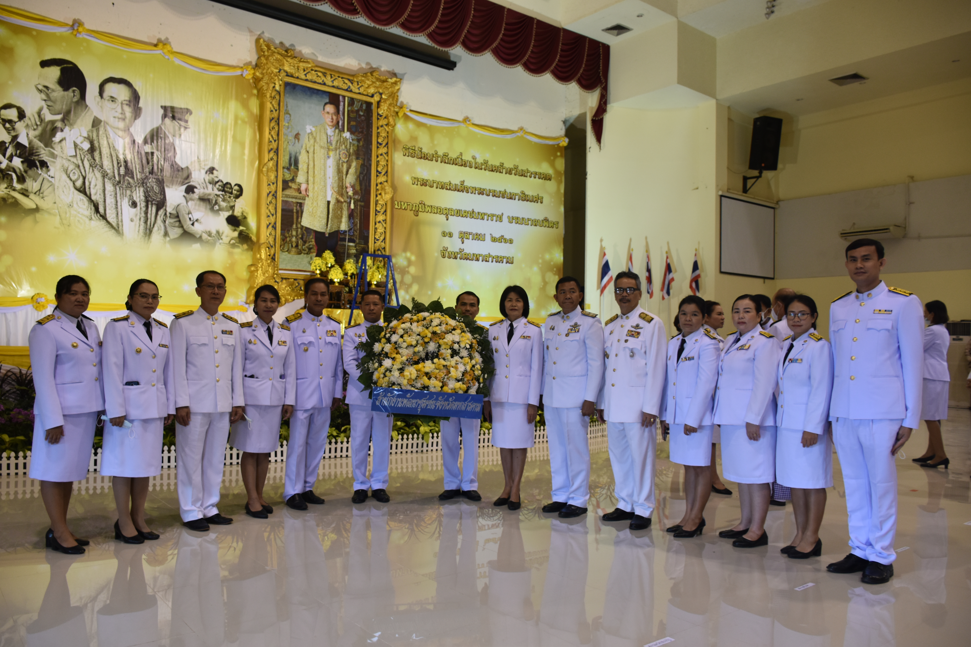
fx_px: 728
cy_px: 324
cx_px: 486
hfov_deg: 67.4
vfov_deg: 47.9
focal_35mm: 27
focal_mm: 18
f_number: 4
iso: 500
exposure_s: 1/60
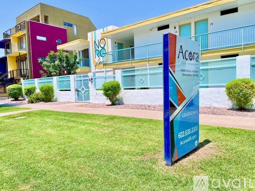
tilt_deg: -3.6
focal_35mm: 26
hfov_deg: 67.3
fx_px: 191
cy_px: 96
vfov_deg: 53.0
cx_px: 128
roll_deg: +3.0
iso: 50
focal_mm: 5.1
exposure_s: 1/2899
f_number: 1.6
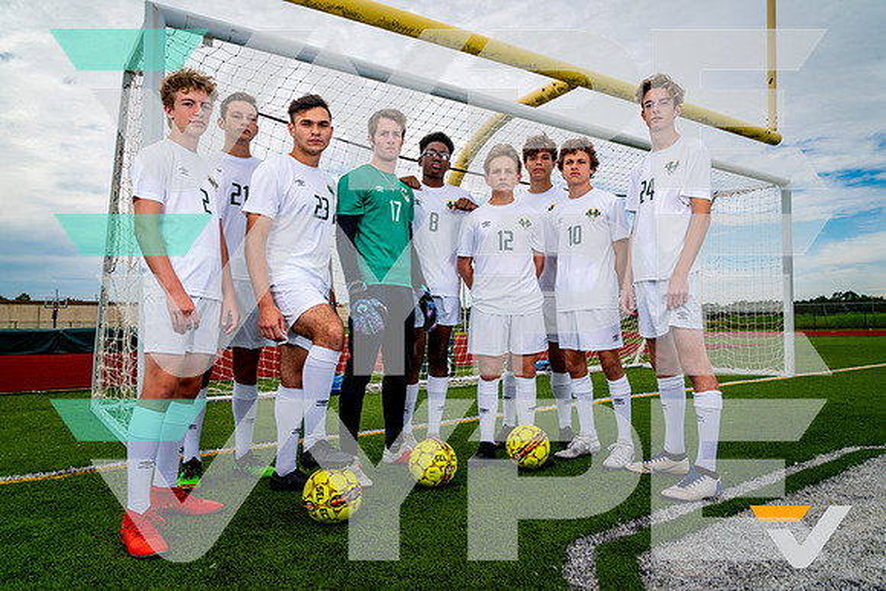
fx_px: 596
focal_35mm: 24
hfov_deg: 73.2
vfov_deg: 52.8
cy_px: 296
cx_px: 443
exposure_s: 1/125
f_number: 9.5
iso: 100
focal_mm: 24
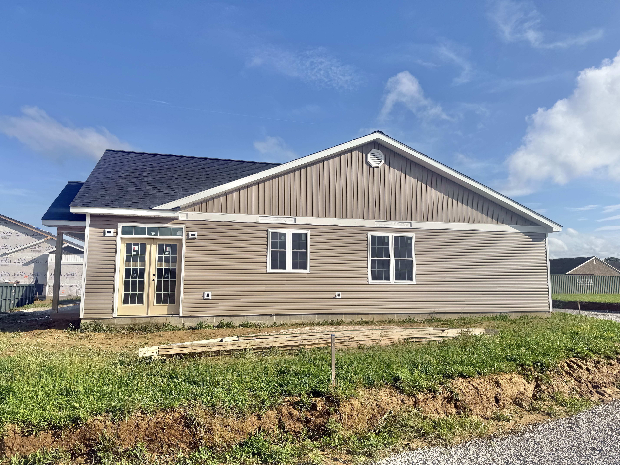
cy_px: 232
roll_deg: +0.3
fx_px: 430
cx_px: 310
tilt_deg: +6.0
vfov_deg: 56.8
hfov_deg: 71.6
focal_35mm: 24
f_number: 1.78
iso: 80
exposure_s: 1/6173
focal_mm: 6.76
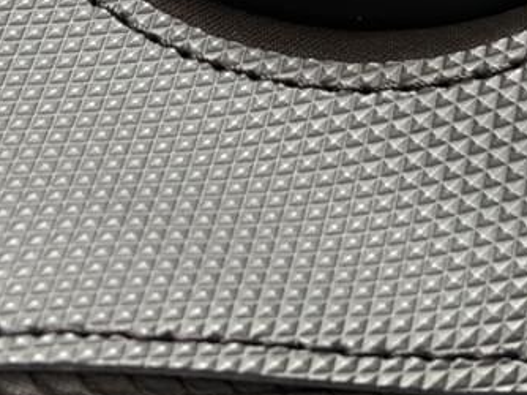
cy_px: -261
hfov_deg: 10.6
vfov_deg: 7.7
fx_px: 2845
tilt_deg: -52.7
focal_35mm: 187
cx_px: 158
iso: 125
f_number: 1.6
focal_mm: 5.96
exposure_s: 1/60
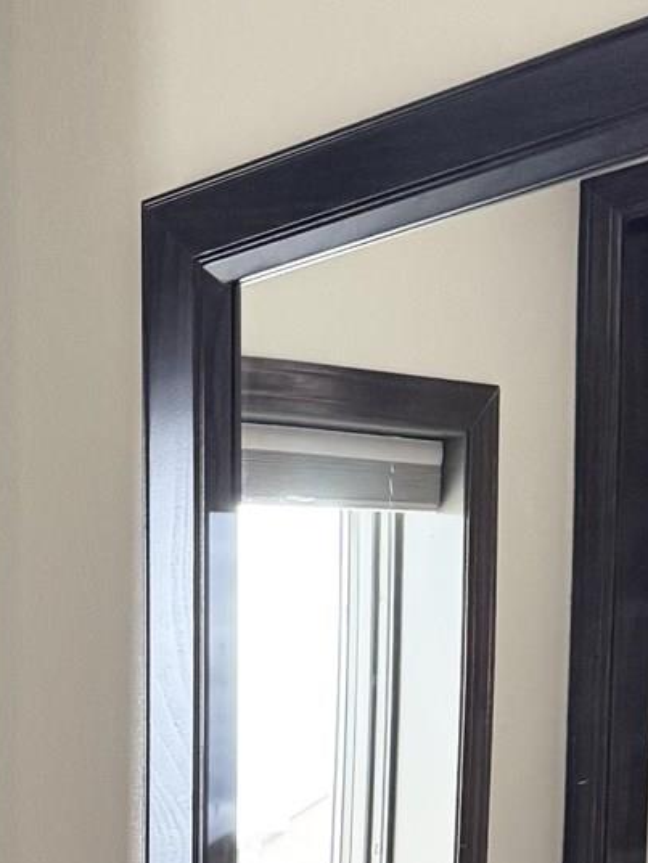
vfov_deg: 16.5
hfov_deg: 12.8
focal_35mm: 103
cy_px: 1479
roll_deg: +3.5
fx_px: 2570
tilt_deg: -10.9
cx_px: -582
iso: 250
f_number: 1.78
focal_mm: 6.76
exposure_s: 1/60
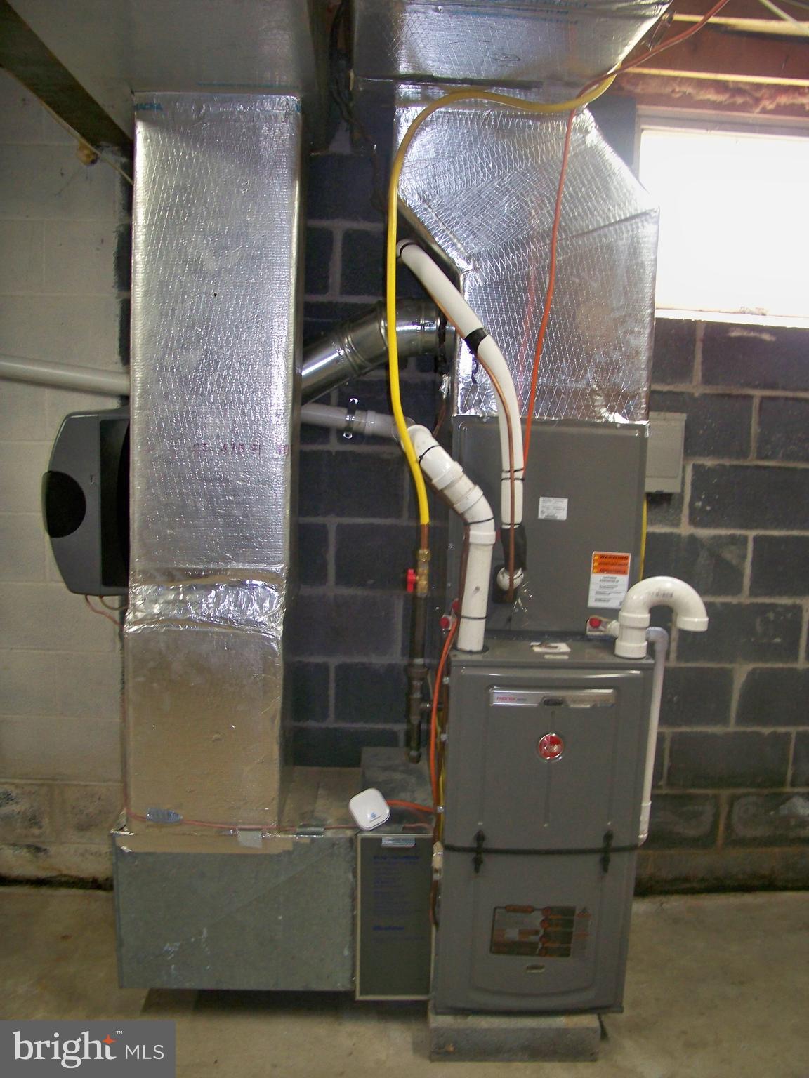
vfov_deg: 55.4
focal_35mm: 33
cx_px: 404
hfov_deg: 42.9
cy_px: 539
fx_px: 1028
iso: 200
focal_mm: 5.85
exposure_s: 1/40
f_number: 2.8
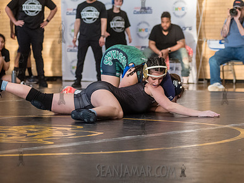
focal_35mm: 141
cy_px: 79
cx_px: 167
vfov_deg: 10.5
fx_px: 993
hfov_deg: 14.0
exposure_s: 1/400
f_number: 3.5
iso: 5000
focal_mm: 86
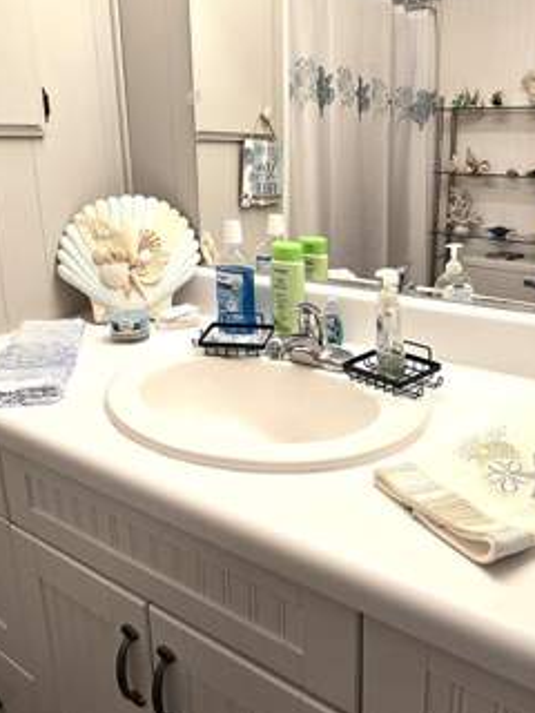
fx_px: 536
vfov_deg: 66.9
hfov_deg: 52.8
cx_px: 310
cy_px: 301
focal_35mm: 26
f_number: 2.2
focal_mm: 2.2
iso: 64
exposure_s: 1/60
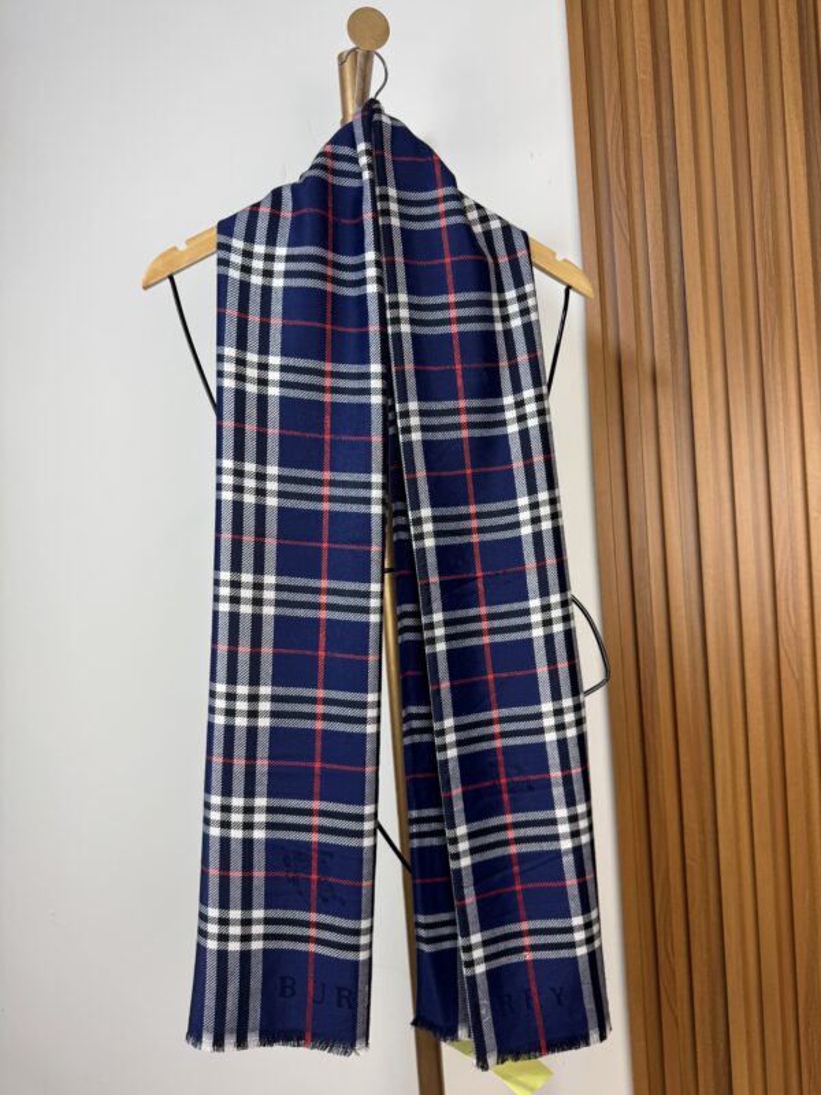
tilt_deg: -1.7
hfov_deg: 56.8
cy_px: 548
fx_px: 759
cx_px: 410
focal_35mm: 24
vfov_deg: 71.6
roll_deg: +4.0
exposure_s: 1/120
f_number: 1.78
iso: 64
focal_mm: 6.76
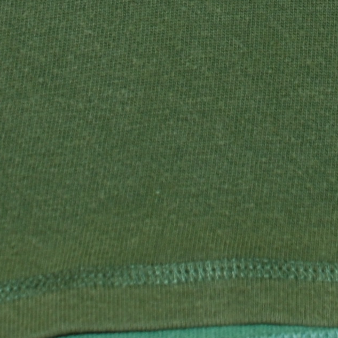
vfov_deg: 8.3
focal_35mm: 203
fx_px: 2243
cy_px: -274
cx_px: 312
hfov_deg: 8.6
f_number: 4
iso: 200
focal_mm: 26
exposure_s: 1/60
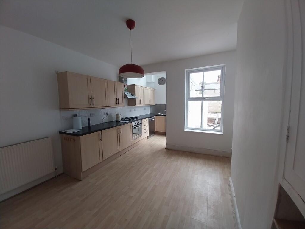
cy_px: 114
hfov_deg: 106.2
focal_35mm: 13
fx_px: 115
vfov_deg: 89.9
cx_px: 152
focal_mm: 1.13
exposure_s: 1/101
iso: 64
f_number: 2.2
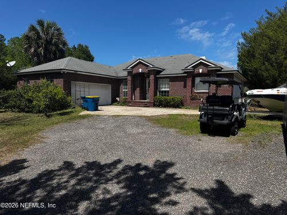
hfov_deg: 71.6
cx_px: 144
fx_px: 199
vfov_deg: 56.8
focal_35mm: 24
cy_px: 108
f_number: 1.78
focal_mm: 6.76
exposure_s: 1/4950
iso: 80
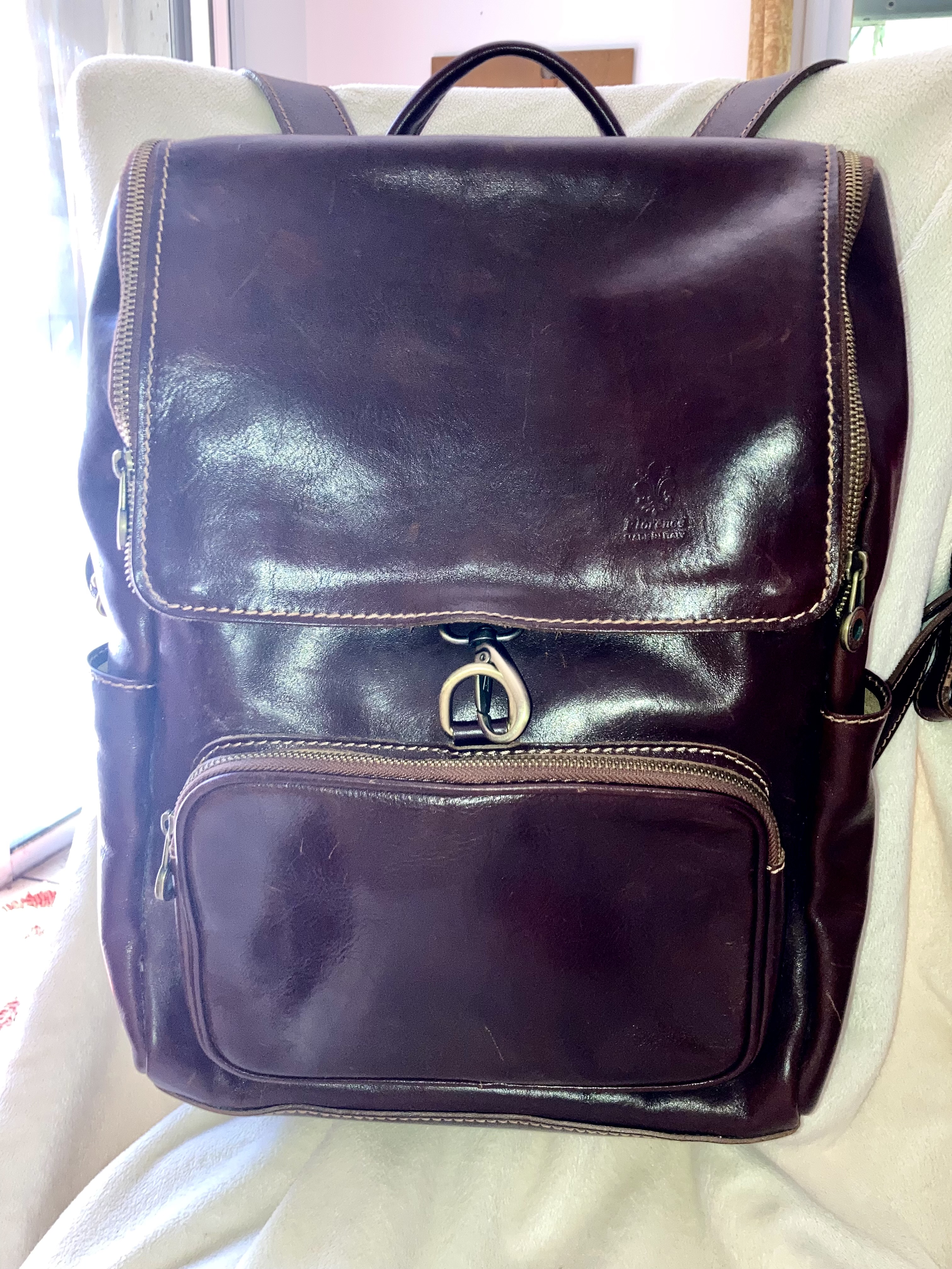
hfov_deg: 49.7
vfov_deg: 63.4
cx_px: 476
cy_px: 634
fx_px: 1027
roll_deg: -1.3
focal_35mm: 28
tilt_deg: -13.3
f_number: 1.8
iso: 64
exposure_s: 1/7
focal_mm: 3.99
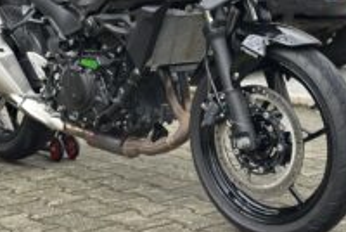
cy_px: 11
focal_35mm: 93
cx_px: 149
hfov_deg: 21.9
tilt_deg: -1.9
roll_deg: -0.4
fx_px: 895
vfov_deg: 14.6
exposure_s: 1/300
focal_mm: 6.86
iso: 80
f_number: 1.78
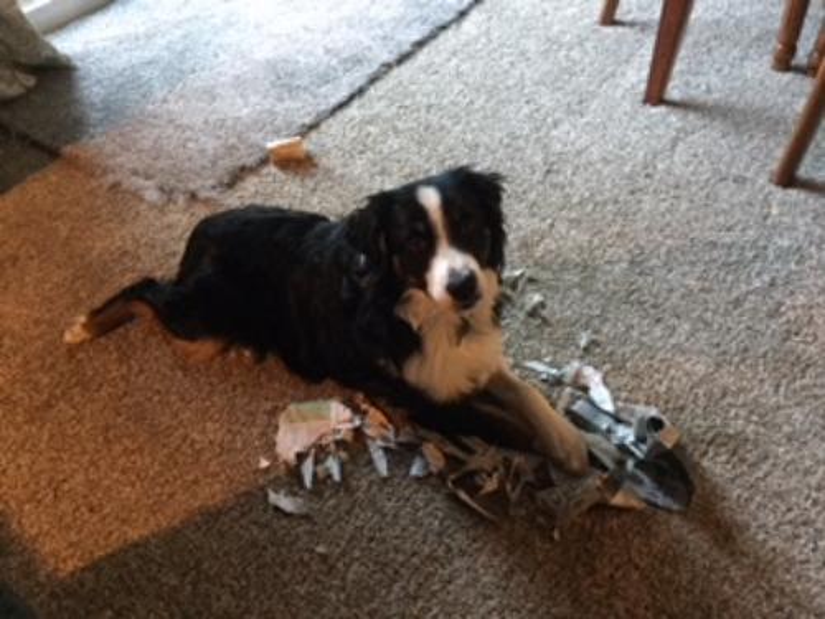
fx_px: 739
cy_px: 310
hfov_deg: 58.4
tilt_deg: -45.2
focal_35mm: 31
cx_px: 412
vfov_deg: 45.4
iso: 250
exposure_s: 1/15
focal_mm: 3.3
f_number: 2.4
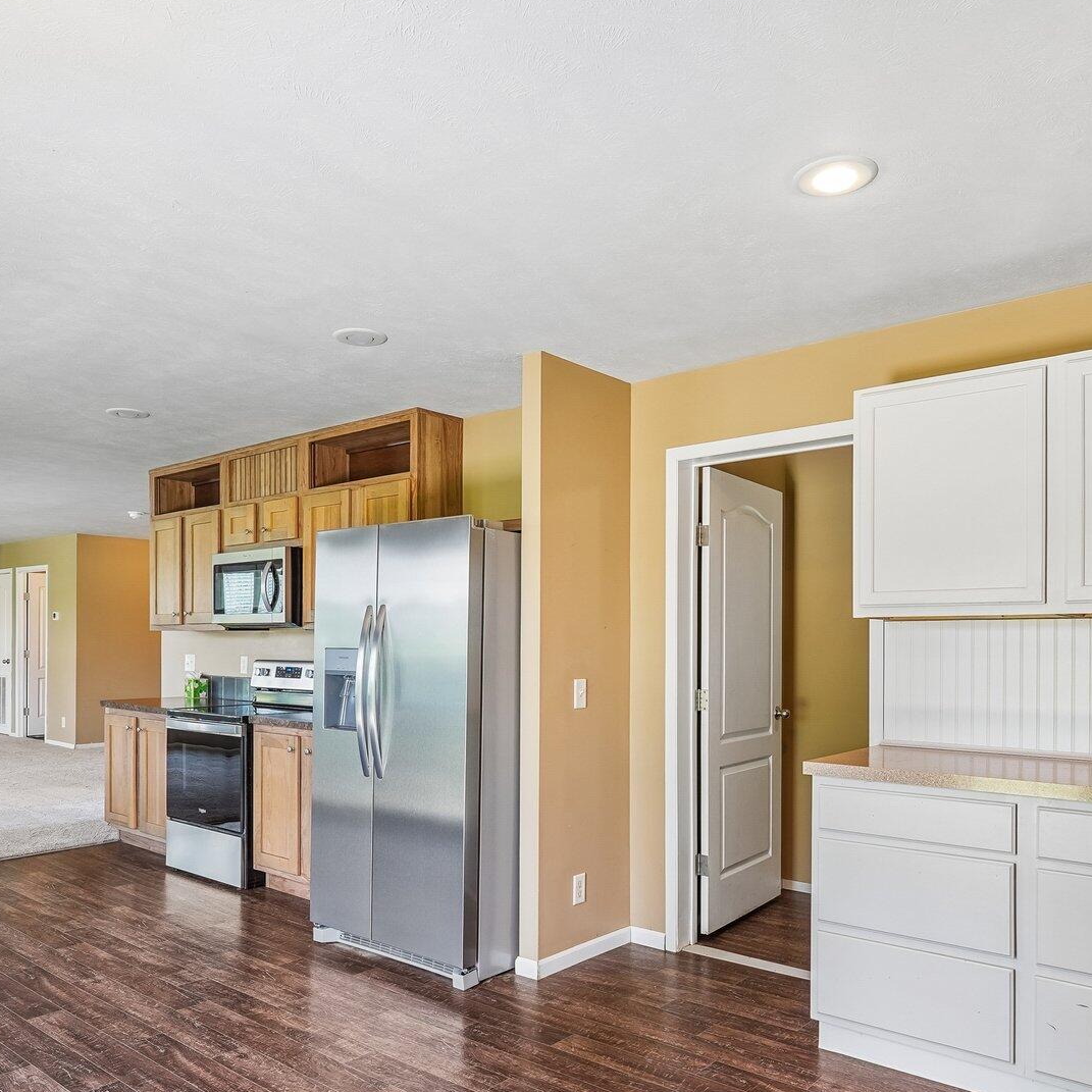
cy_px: 648
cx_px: 548
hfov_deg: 59.4
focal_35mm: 27
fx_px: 957
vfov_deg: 59.0
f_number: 8
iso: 400
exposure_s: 1/30
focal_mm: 16.5
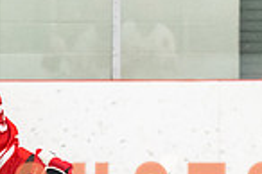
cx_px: -120
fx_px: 4318
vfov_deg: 2.3
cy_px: 226
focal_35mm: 594
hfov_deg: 3.5
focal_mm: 98
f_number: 2.8
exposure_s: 1/800
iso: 4000
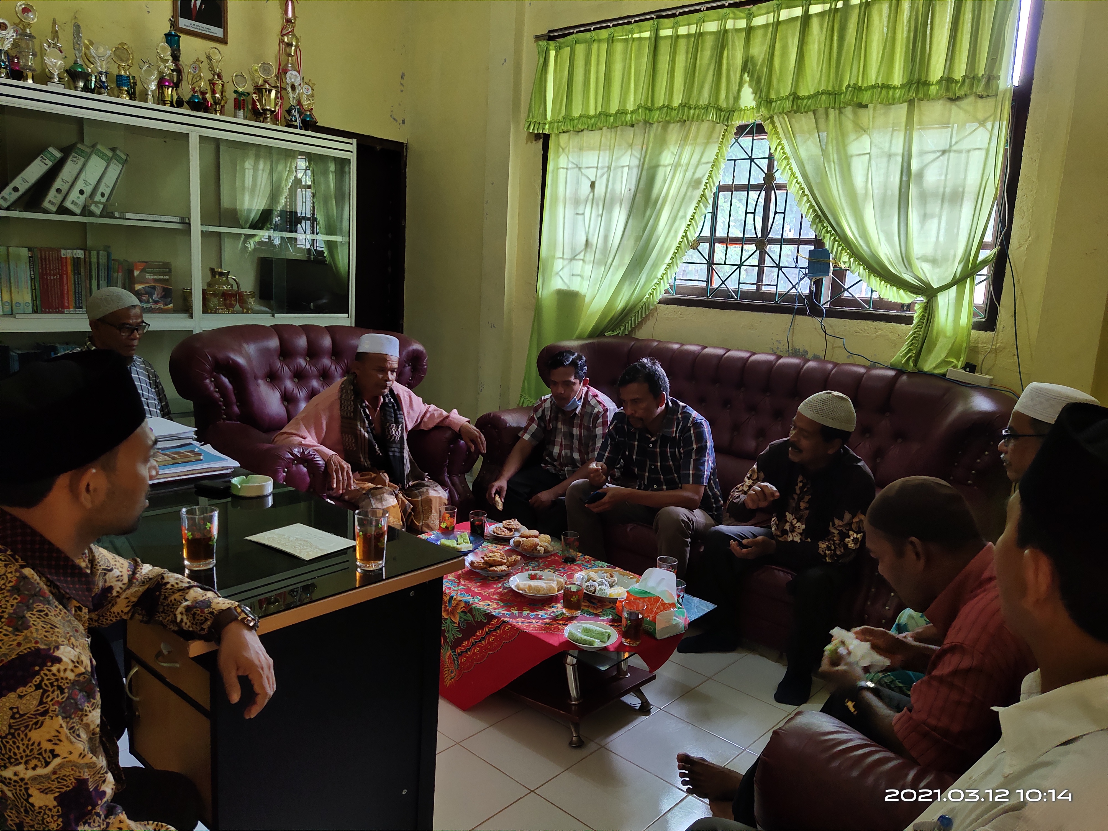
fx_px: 800
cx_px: 554
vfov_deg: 54.9
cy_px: 416
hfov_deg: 69.4
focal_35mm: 25
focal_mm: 4.71
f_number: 1.8
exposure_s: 1/50
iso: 131
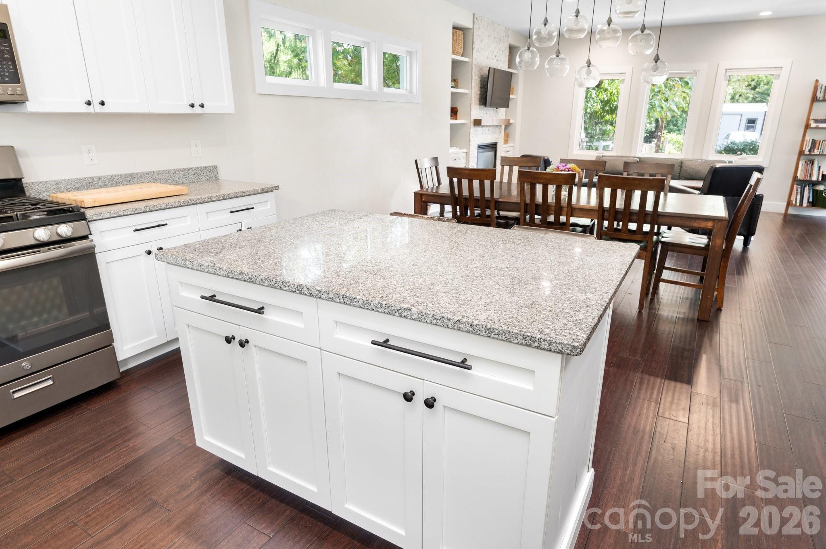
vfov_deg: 61.8
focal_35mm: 20
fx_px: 459
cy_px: 274
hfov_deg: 84.0
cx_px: 413
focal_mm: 20
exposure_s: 1
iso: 200
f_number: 9
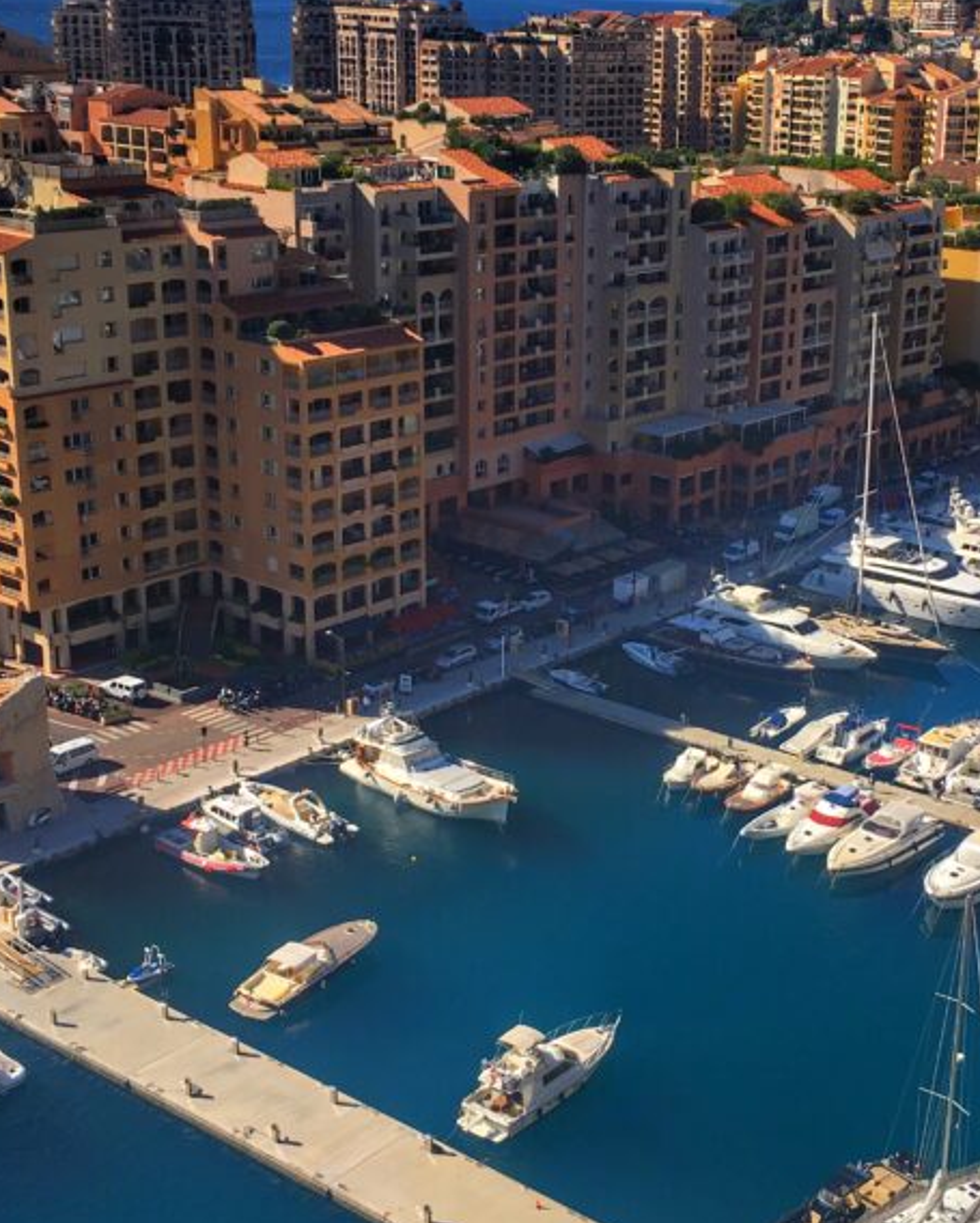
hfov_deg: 29.4
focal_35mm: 51
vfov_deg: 36.6
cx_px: 674
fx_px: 1848
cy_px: 579
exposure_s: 1/1672
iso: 25
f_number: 2.2
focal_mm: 4.15
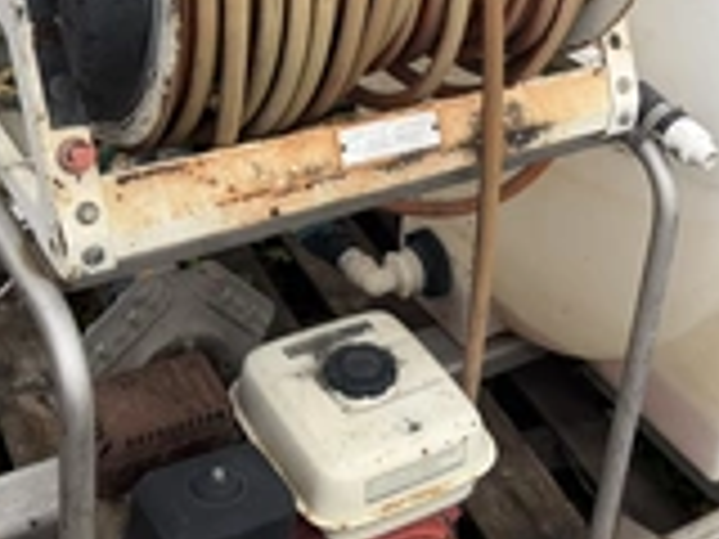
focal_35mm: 60
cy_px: 31
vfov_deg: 23.6
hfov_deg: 31.8
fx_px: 1246
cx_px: 512
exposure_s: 1/1855
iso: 80
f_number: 1.78
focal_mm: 6.76
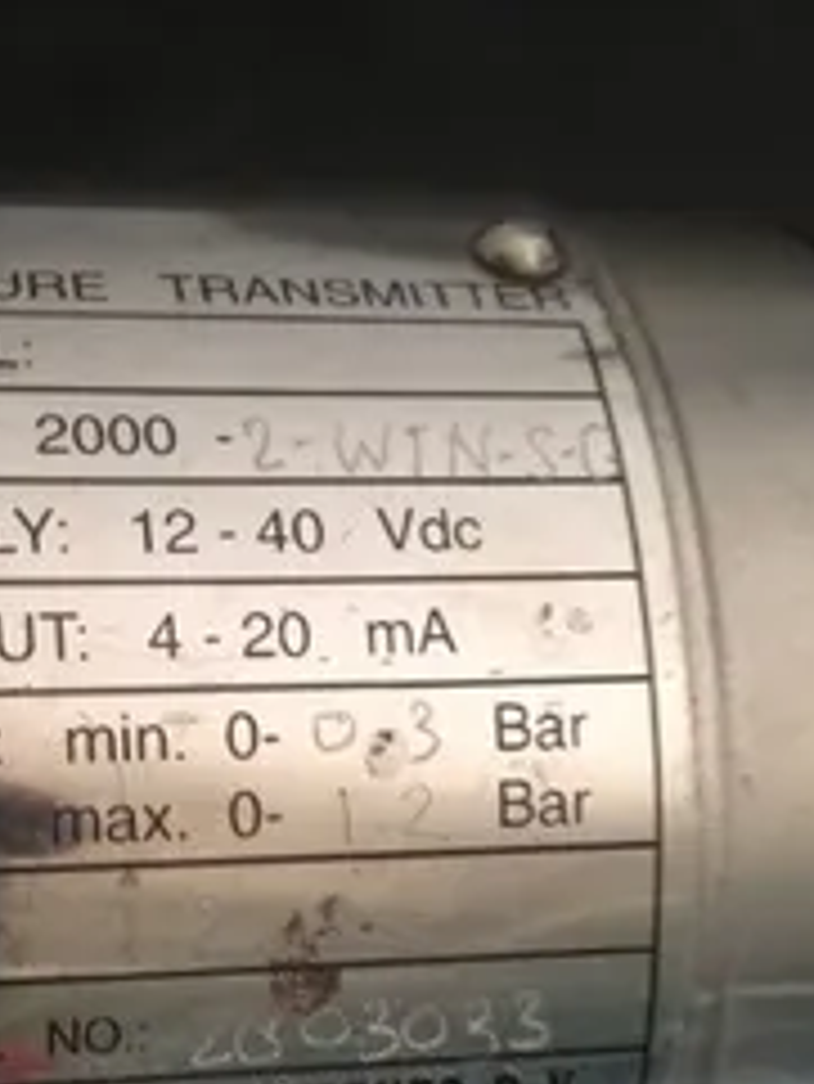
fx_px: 1817
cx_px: 225
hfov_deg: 25.0
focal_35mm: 58
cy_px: 891
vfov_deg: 32.2
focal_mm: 4.28
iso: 80
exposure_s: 1/20
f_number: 2.4
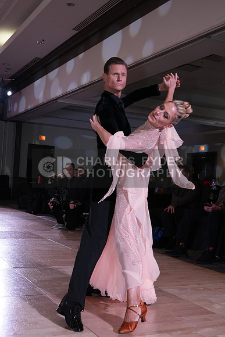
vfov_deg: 44.5
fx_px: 412
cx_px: 112
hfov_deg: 30.5
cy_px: 168
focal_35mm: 44
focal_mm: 44
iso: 2500
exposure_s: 1/250
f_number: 5.6
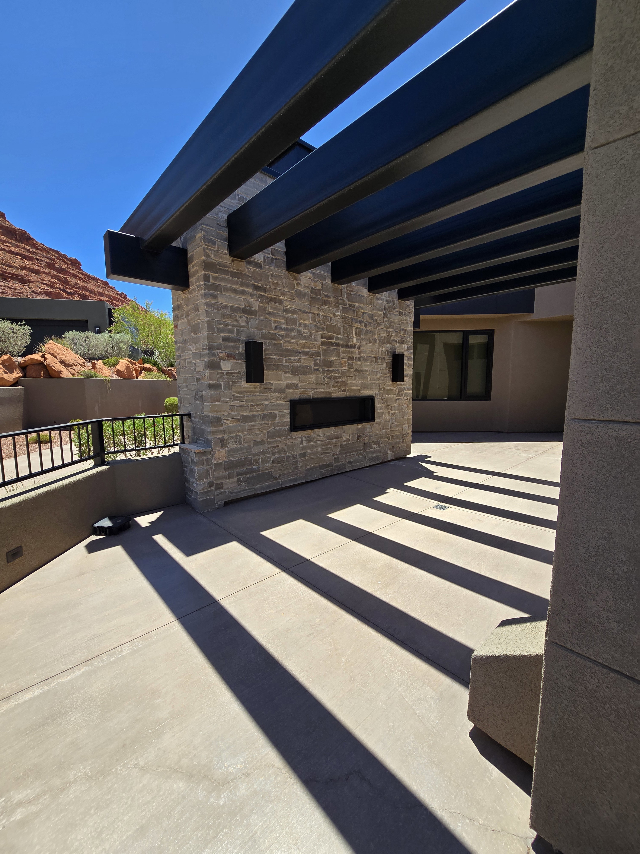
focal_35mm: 13
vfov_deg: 106.2
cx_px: 320
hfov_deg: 89.9
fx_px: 320
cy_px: 427
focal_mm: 2.2
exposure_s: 1/1480
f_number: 2.2
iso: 50
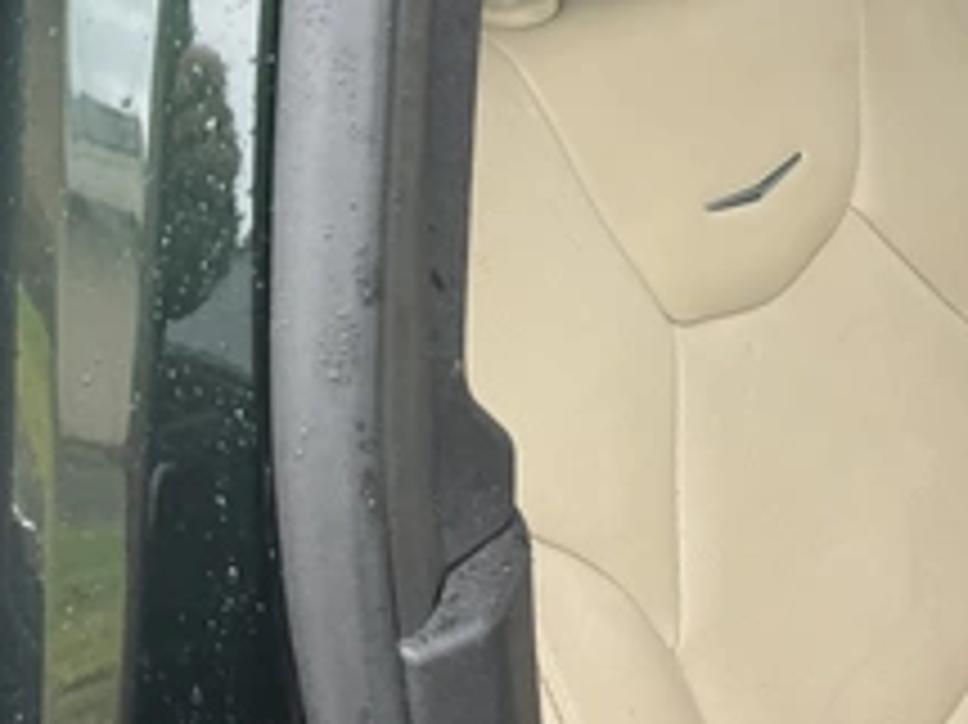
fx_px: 1509
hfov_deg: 34.2
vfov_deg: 26.7
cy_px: 207
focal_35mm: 54
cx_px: 815
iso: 40
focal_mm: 3
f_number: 1.8
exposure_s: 1/122
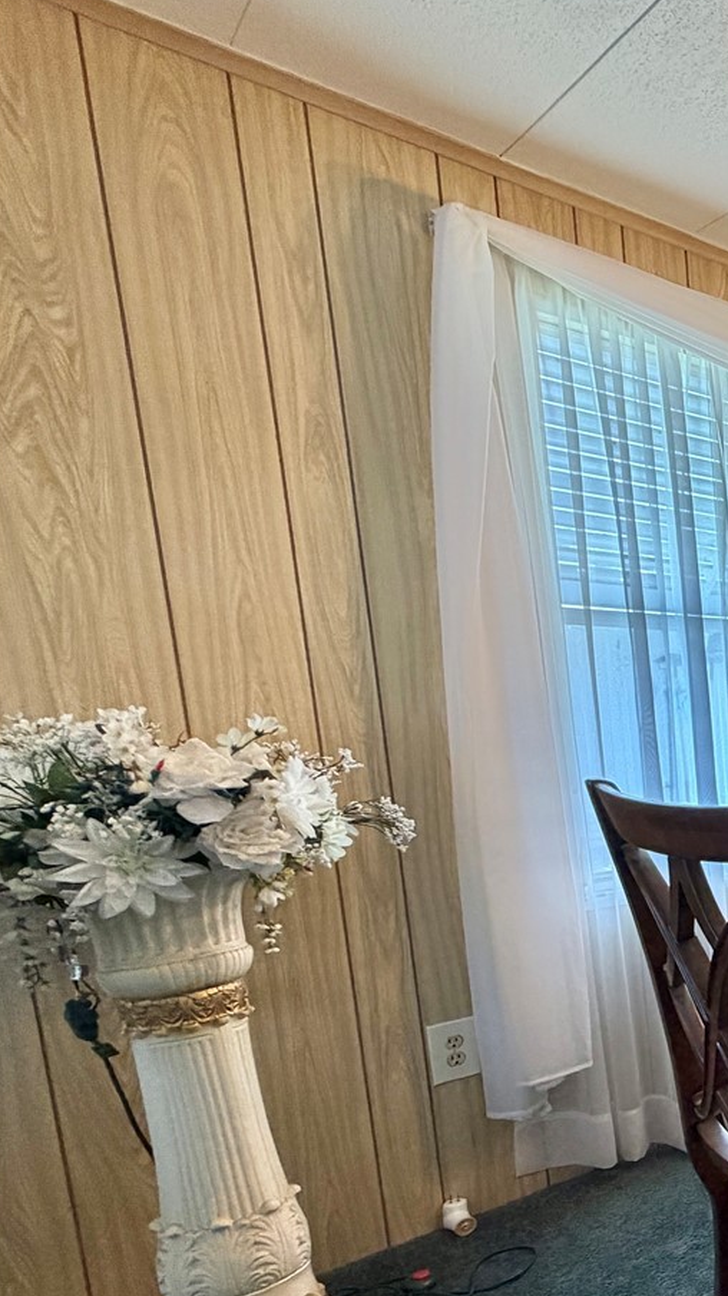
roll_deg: +1.0
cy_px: 840
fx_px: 927
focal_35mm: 27
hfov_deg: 27.1
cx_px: 1135
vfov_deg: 68.3
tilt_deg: -8.6
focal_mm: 2.22
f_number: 2.2
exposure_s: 1/120
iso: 320
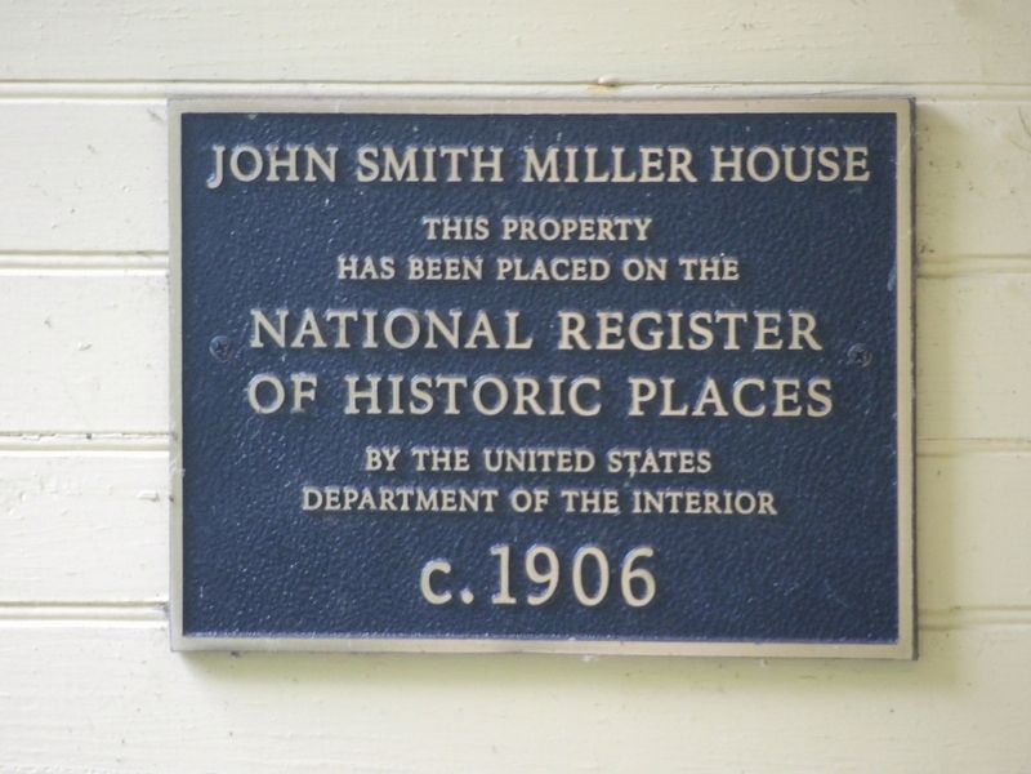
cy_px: 387
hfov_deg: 2.3
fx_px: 25257
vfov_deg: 1.8
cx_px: 516
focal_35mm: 848
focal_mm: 152.1
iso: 480
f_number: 4.8
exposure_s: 1/50
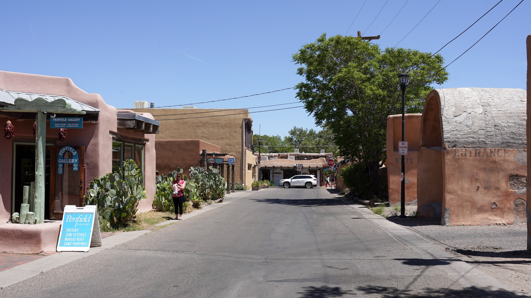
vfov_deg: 32.8
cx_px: 265
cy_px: 150
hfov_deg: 55.3
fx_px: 507
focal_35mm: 36
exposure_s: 1/160
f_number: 13
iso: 100
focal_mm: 34
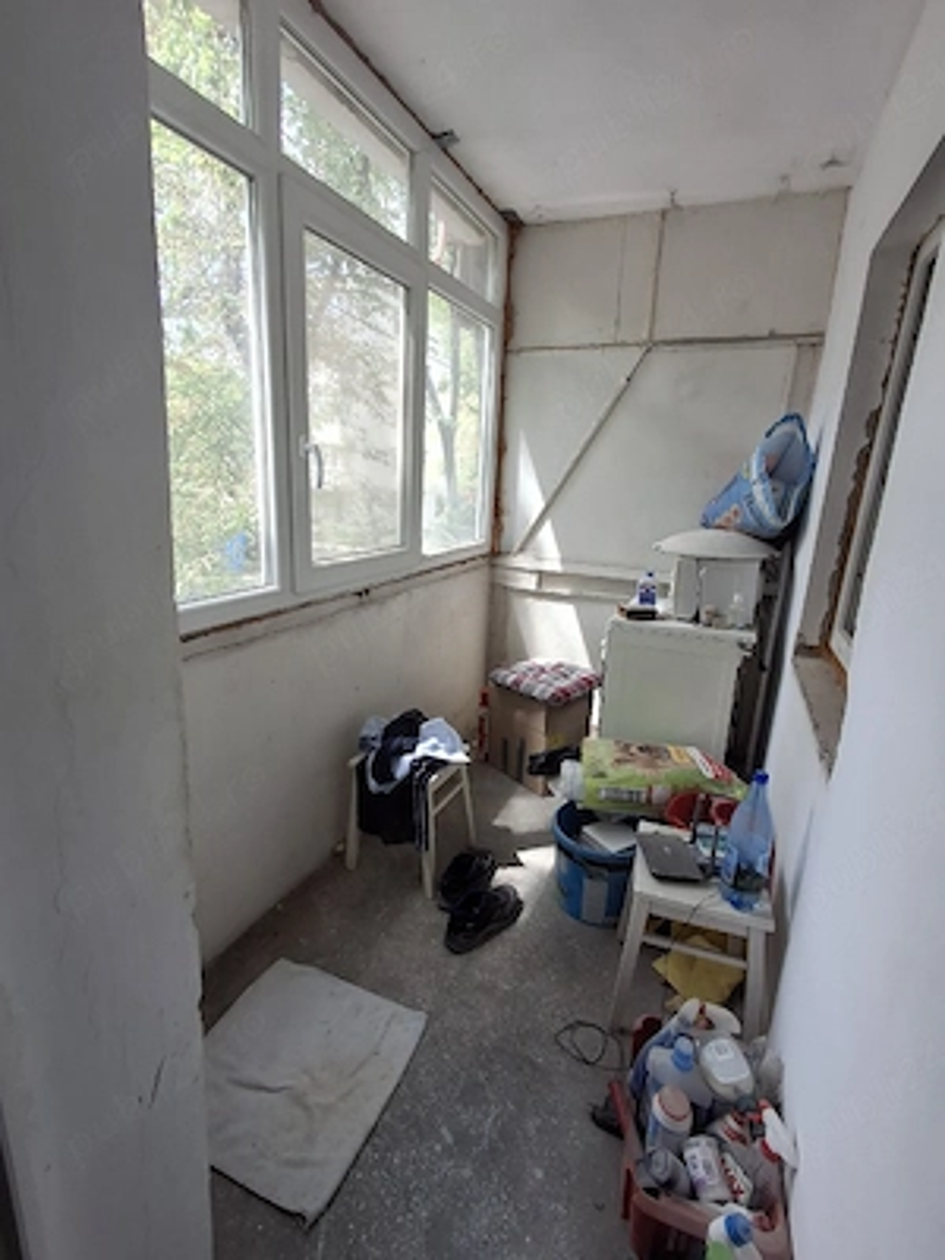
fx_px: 582
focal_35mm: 16
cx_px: 472
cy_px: 630
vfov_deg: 94.5
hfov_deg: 78.1
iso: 40
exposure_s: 1/120
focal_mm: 1.64
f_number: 2.2
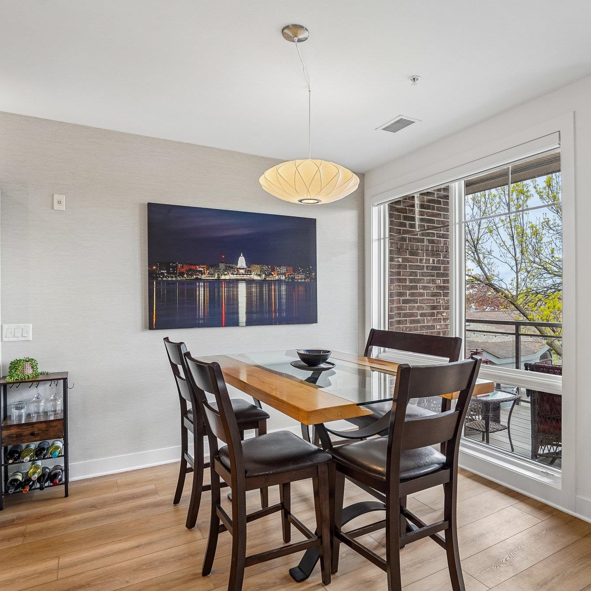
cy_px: 299
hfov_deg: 69.2
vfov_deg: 69.6
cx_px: 342
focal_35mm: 22
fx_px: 425
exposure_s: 1/20
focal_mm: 17
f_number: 8
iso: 320
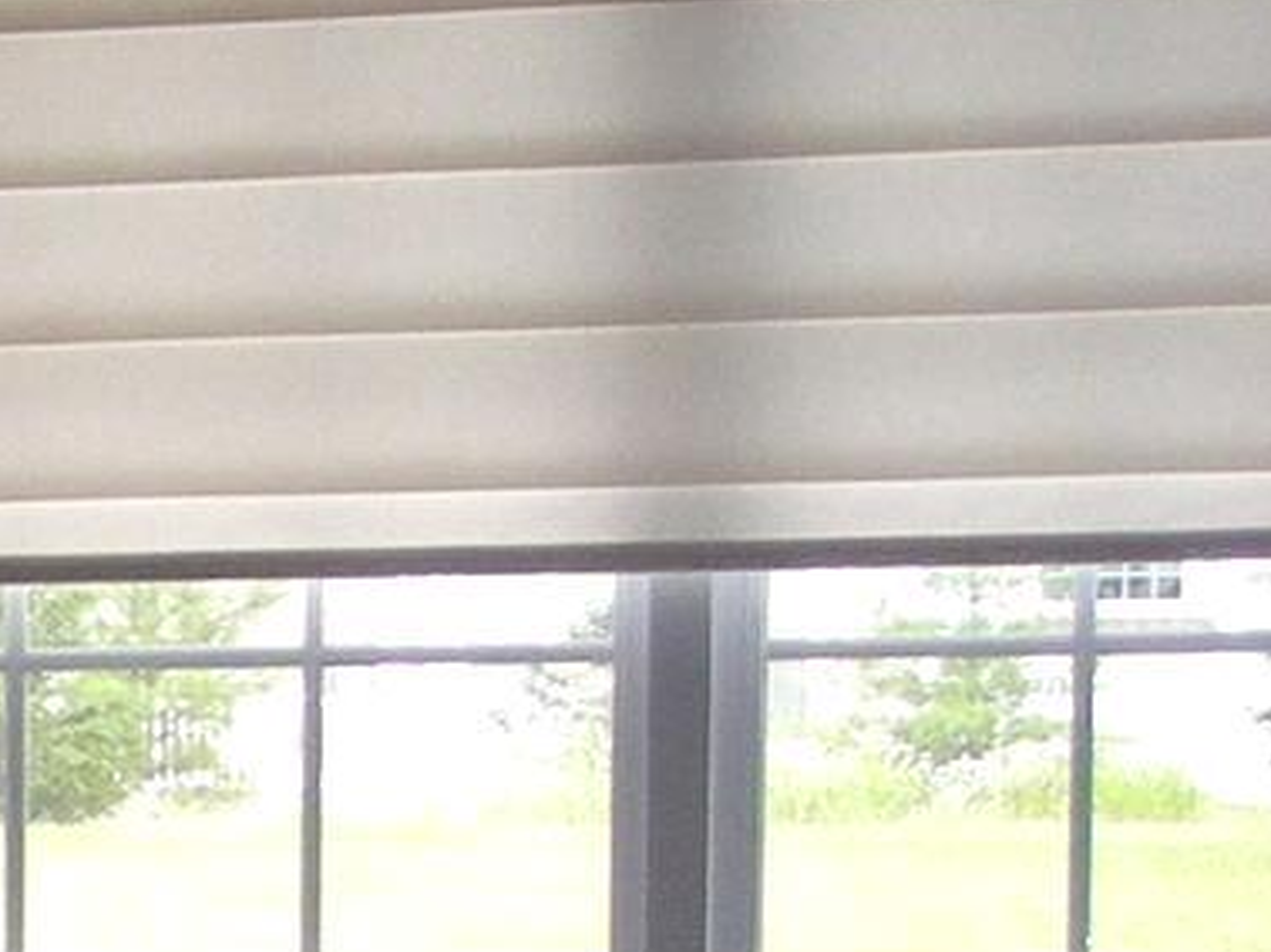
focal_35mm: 206
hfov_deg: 8.5
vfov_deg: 6.9
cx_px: -2159
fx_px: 7559
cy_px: 1971
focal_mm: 6.3
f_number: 3.2
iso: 132
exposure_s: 1/60
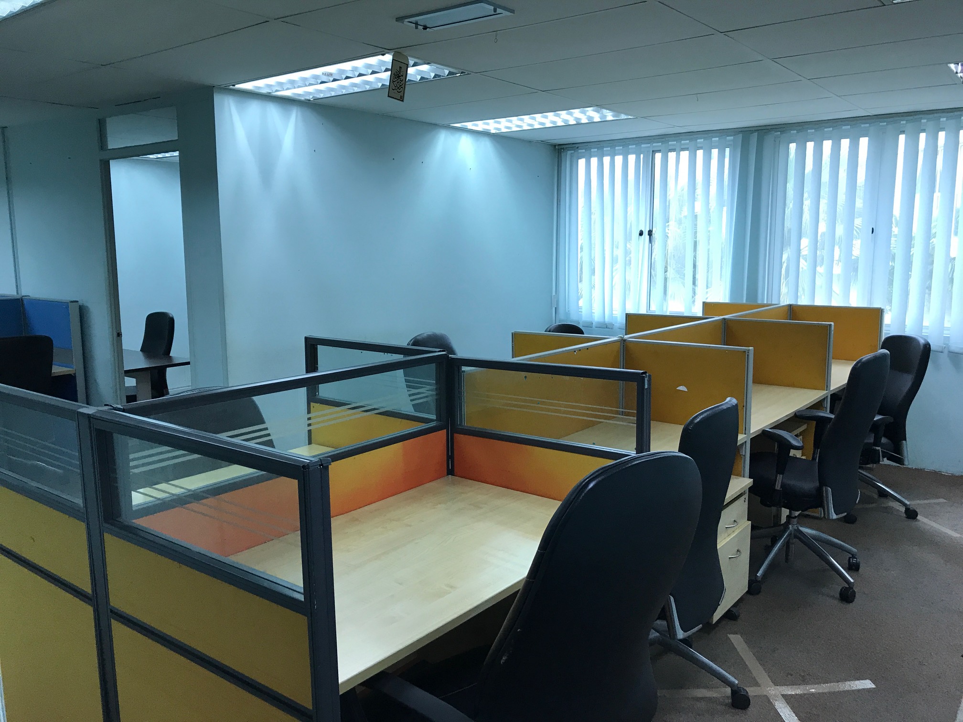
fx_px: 779
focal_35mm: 28
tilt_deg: -7.4
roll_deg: +0.4
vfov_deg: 49.7
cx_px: 482
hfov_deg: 63.4
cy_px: 361
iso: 25
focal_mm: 3.99
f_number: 1.8
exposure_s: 1/33
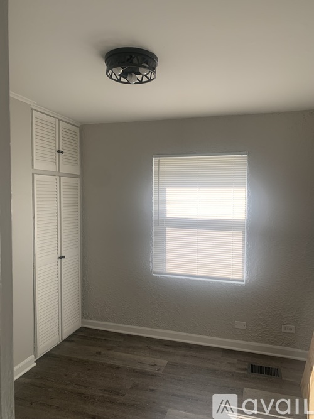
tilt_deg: -2.4
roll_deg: -0.4
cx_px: 157
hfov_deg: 53.0
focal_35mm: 26
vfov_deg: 67.3
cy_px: 210
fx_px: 315
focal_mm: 4.25
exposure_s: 1/122
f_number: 1.8
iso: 25
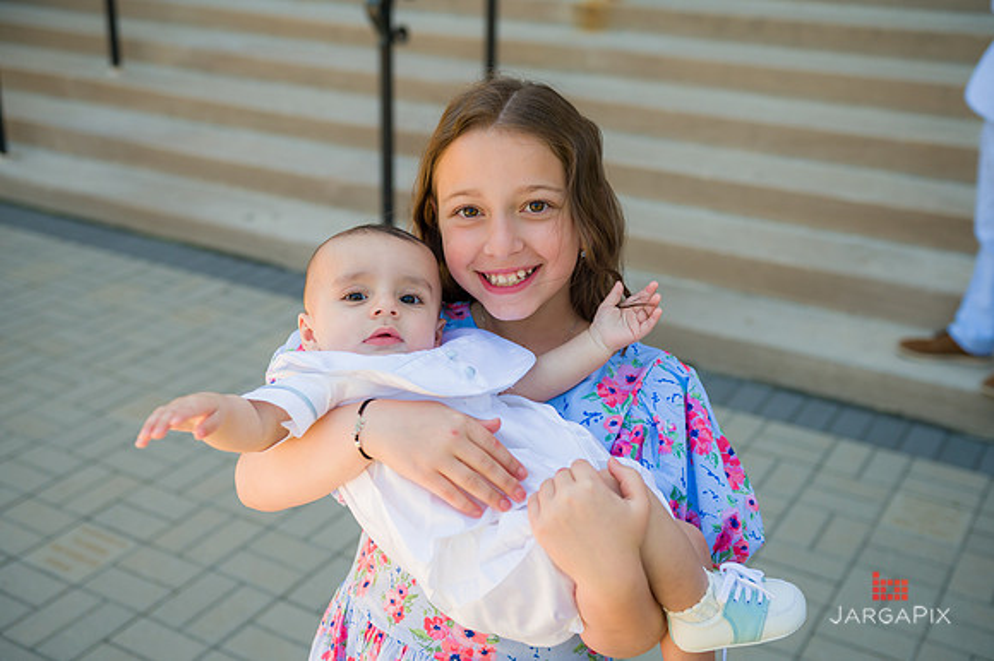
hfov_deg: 46.4
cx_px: 497
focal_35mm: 42
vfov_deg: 31.9
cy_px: 330
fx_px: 1159
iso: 320
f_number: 4
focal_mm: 42
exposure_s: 1/1000
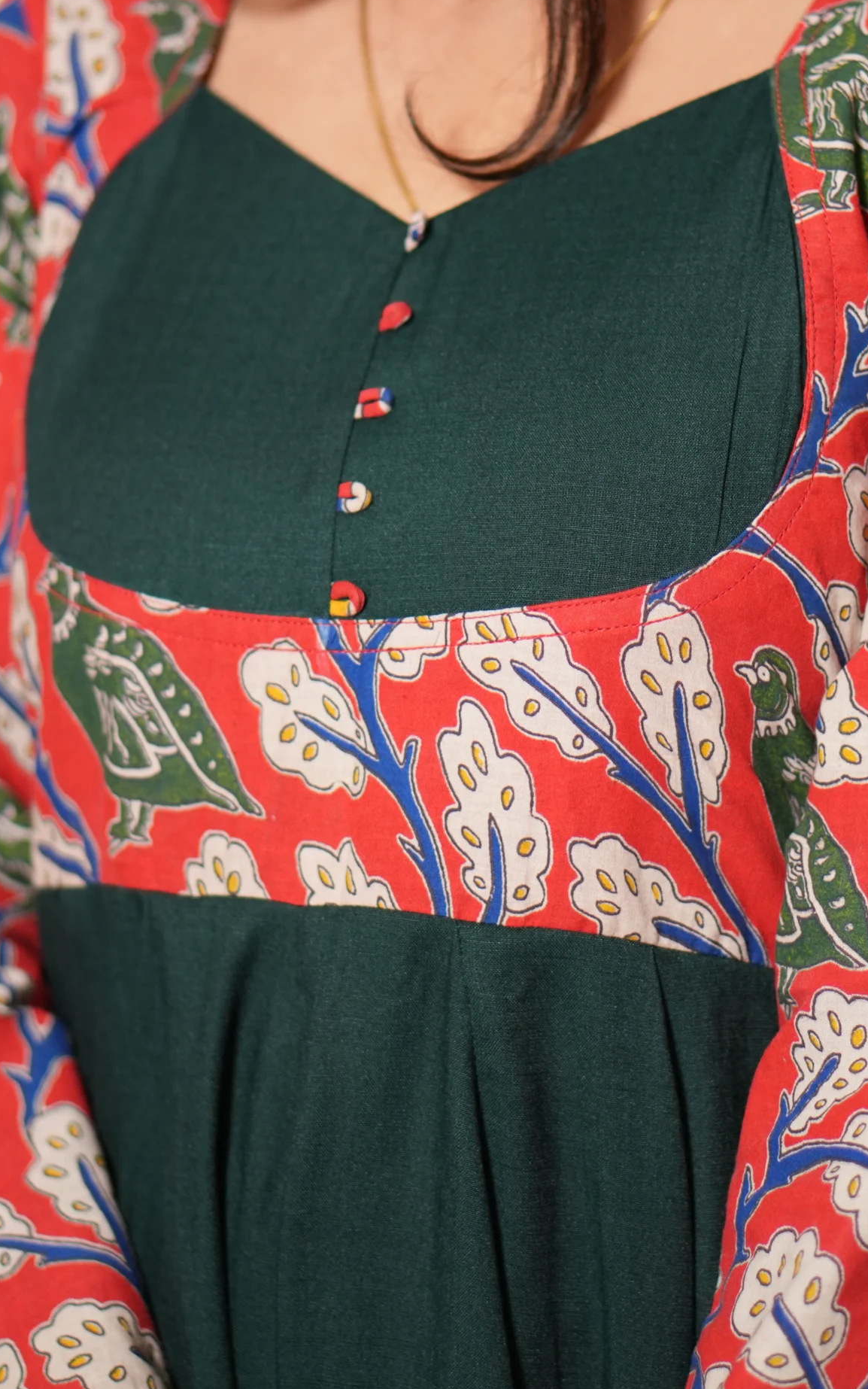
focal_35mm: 106
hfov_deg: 12.3
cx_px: 519
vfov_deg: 19.6
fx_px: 4011
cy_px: 561
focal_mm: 50
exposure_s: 1/160
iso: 500
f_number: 1.8
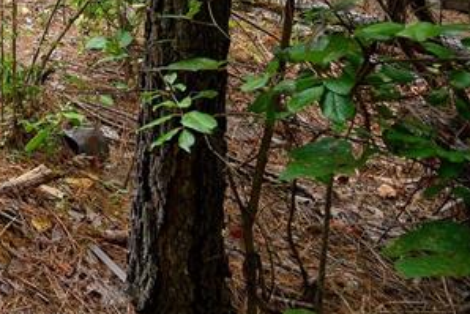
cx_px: -302
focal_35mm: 48
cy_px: -159
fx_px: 627
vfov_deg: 22.8
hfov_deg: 25.2
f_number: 5.6
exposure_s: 1/400
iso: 800
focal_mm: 14
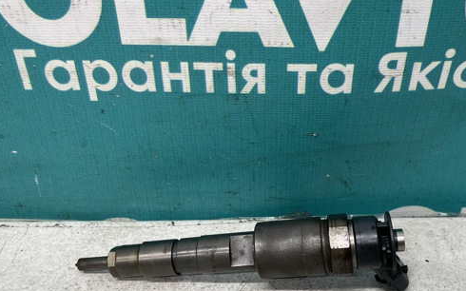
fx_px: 457
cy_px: 174
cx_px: 269
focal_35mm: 36
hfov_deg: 53.8
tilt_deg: -35.4
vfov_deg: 35.2
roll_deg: +1.0
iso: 125
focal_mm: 4.2
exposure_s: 1/100
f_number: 1.6
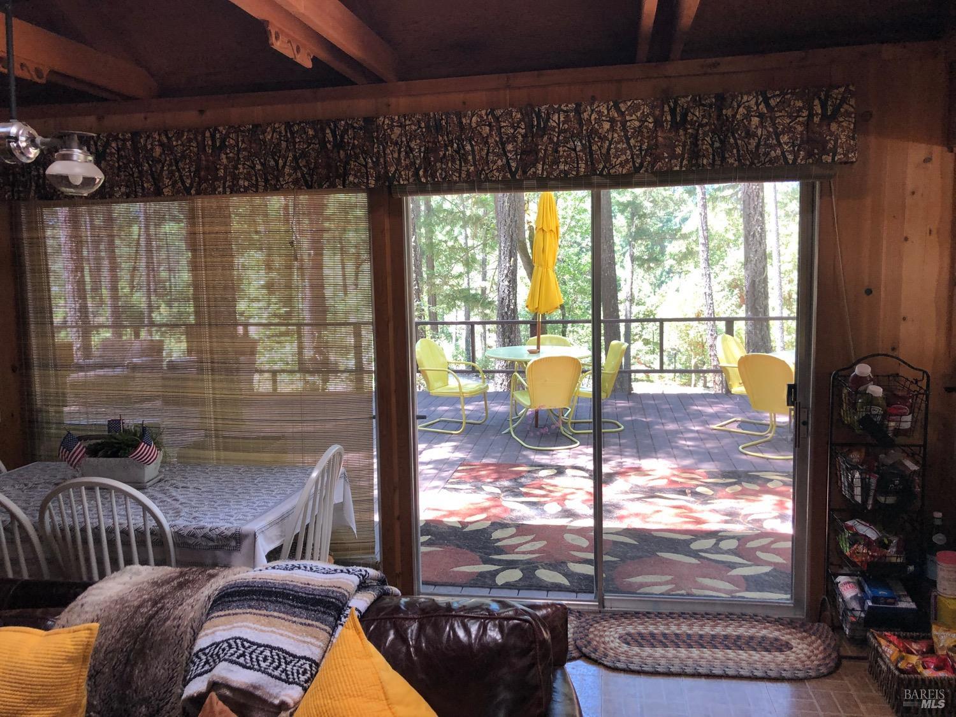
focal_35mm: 28
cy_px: 358
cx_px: 478
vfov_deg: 49.7
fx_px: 773
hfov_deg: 63.4
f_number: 1.8
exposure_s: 1/40
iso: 25
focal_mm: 3.99
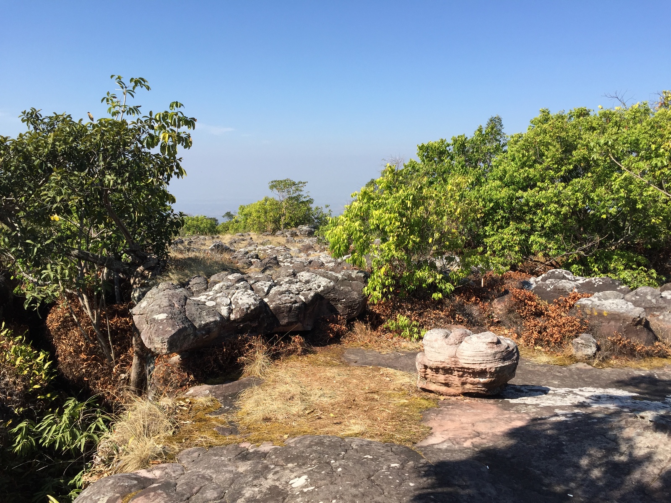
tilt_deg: -7.1
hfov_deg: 61.7
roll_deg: -0.7
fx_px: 562
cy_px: 252
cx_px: 336
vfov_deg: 48.2
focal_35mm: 29
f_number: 2.2
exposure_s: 1/1412
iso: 32
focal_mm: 4.15
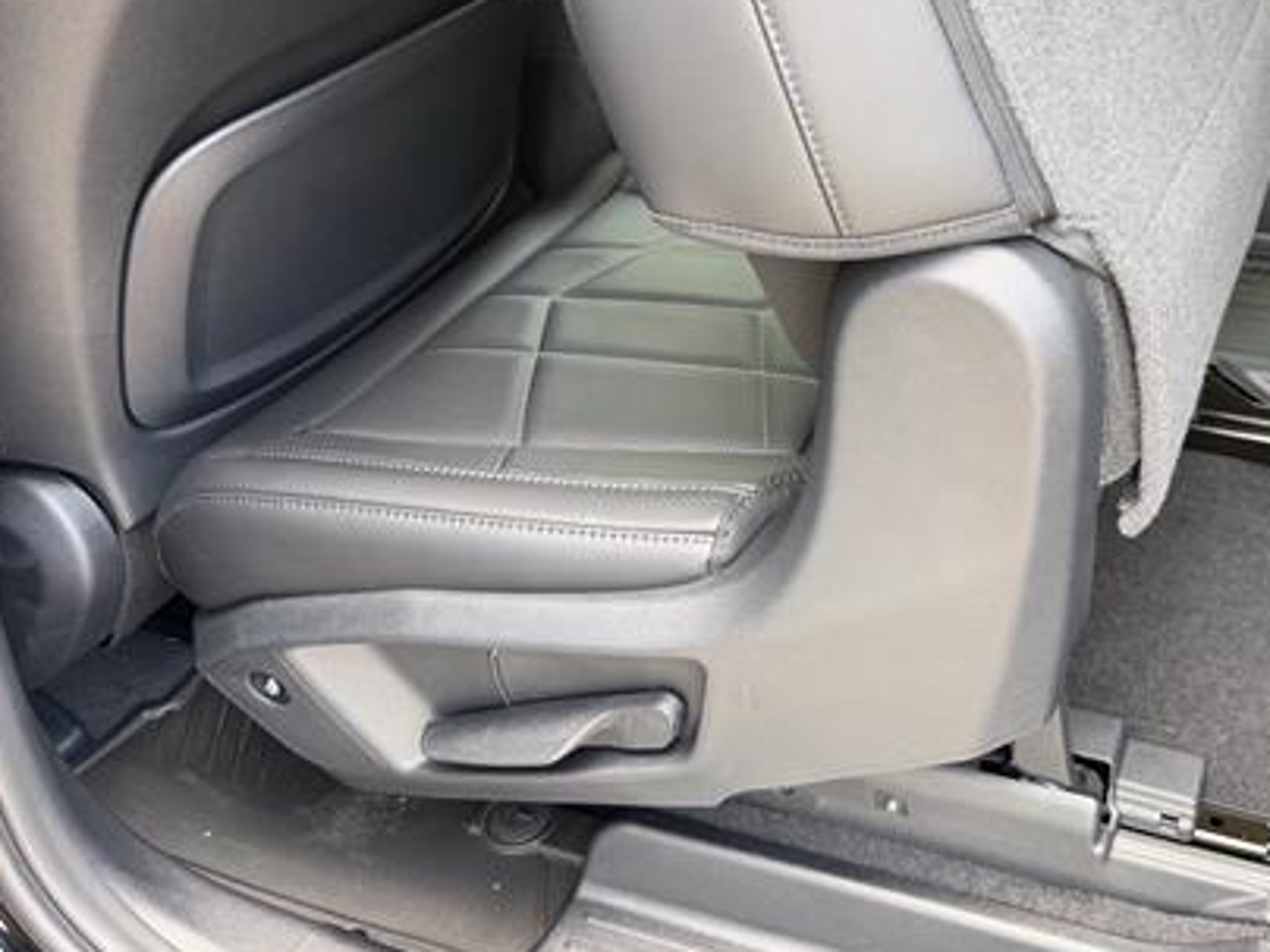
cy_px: 258
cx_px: 965
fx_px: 1394
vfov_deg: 37.0
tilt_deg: -32.3
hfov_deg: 47.0
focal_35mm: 38
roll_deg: +1.0
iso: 200
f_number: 1.78
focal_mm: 6.76
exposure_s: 1/121
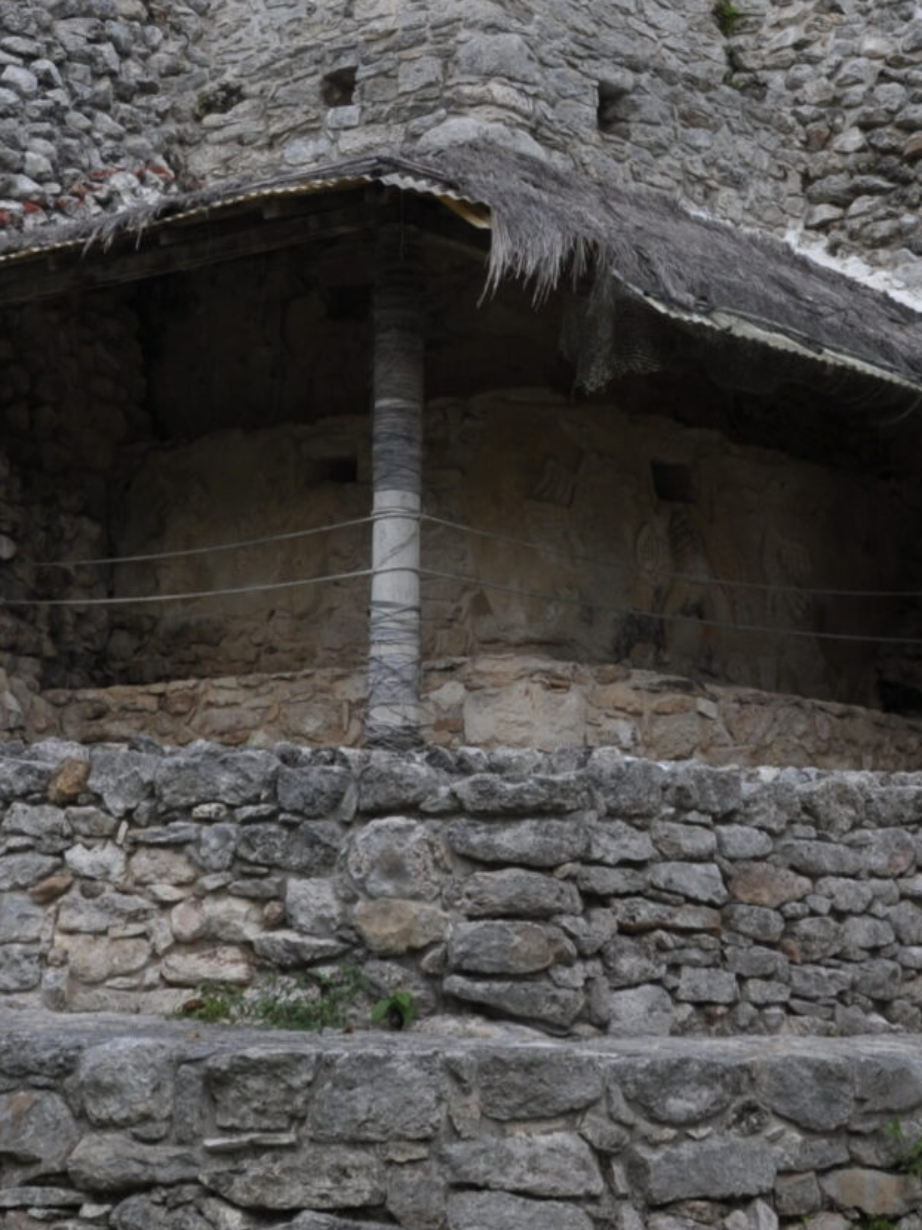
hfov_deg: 18.4
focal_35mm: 80
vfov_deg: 23.6
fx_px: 2843
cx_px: 482
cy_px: 80
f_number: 5.6
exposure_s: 1/350
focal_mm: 18
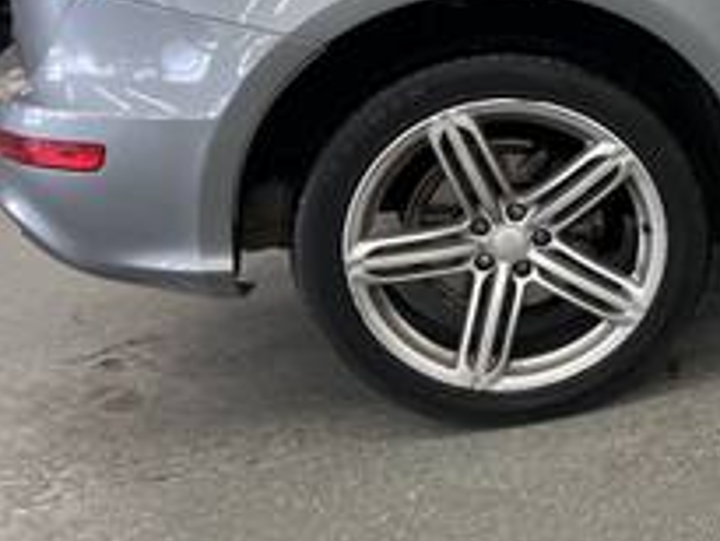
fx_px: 1686
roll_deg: +2.1
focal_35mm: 81
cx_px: 1061
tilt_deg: -17.8
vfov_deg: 18.1
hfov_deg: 20.8
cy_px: 148
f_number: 1.5
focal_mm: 5.7
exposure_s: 1/60
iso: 80
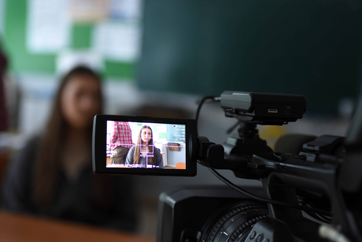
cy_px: 121
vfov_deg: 25.8
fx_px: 528
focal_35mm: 52
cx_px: 181
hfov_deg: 37.9
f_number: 1.8
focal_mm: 35
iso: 800
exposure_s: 1/200
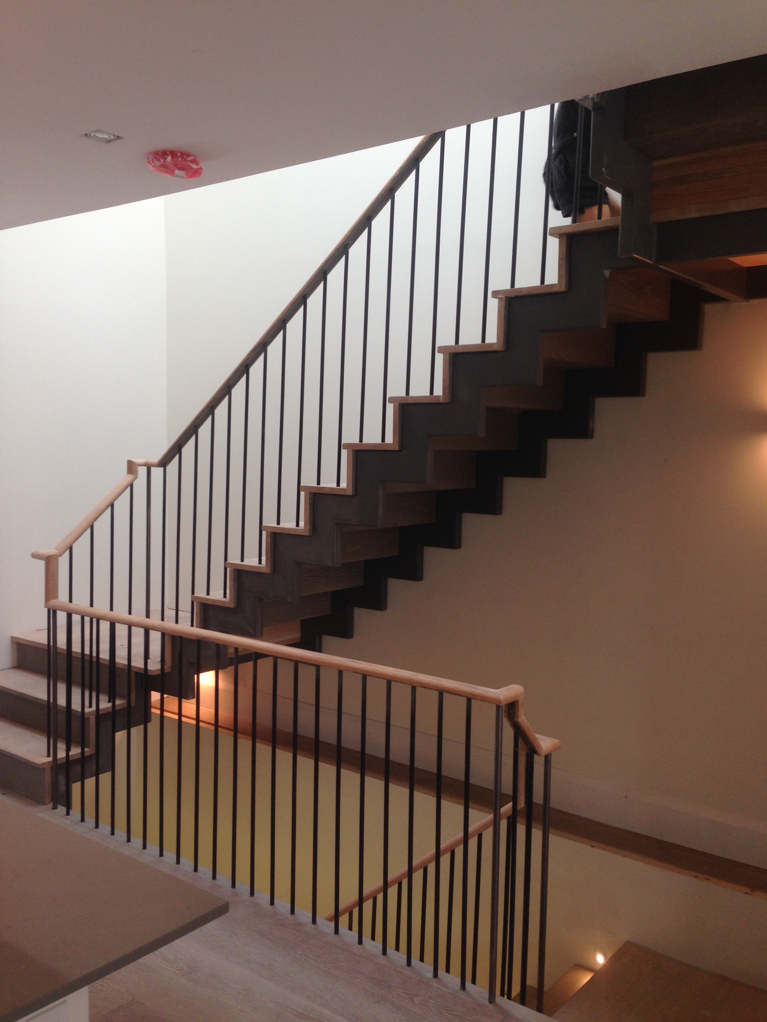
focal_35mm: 33
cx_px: 384
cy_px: 511
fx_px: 975
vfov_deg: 55.4
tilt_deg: -3.3
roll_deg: -1.4
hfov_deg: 42.9
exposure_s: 1/60
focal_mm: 4.12
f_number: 2.4
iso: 50
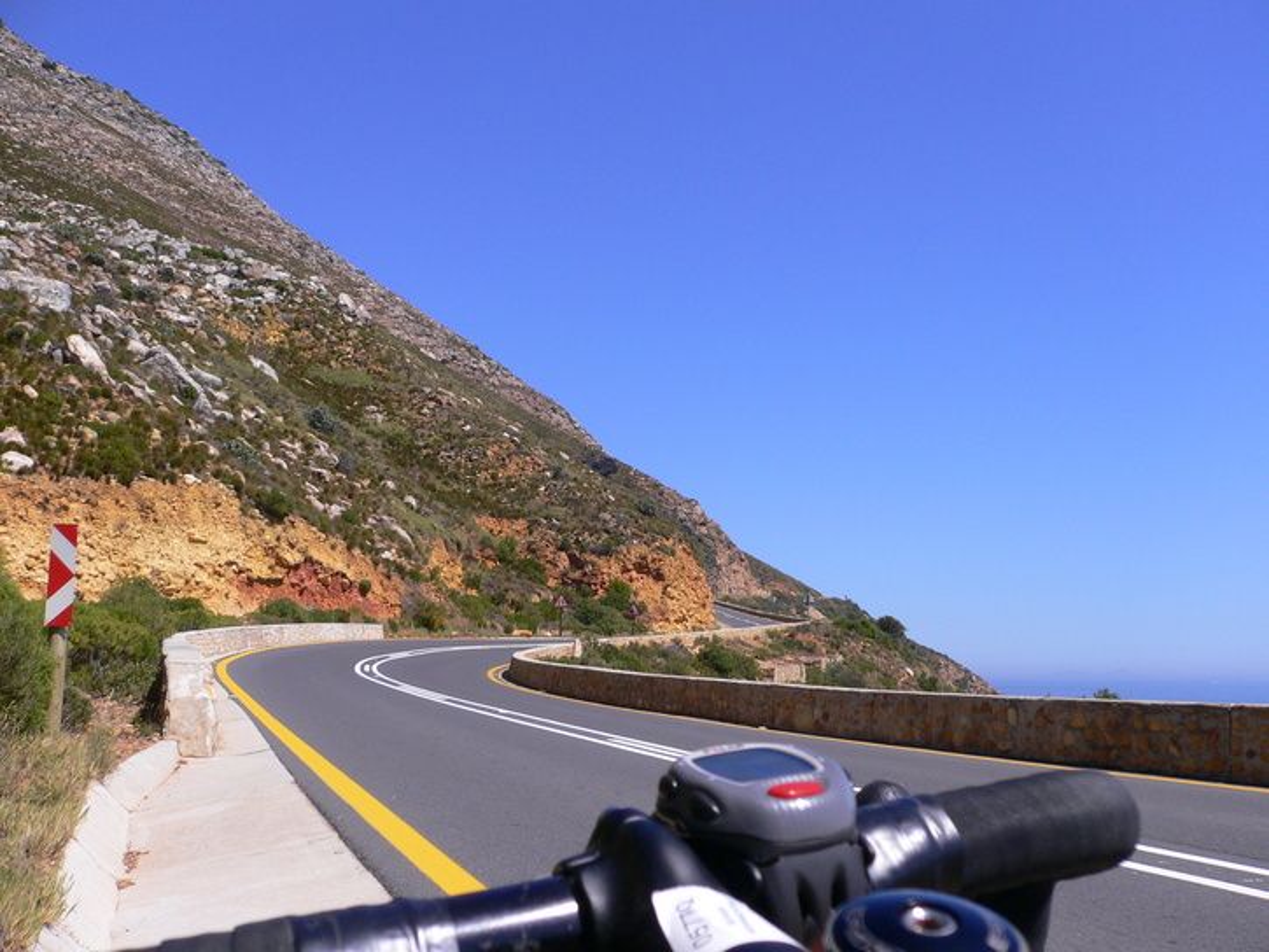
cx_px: 634
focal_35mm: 35
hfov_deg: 52.6
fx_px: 1283
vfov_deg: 40.7
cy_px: 476
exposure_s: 1/500
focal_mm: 5.8
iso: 100
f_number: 5.6
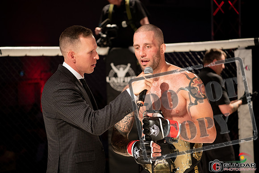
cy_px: 86
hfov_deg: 28.8
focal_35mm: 70
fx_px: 504
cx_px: 130
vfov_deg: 19.5
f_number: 2.8
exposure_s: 1/1000
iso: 1100
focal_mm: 70
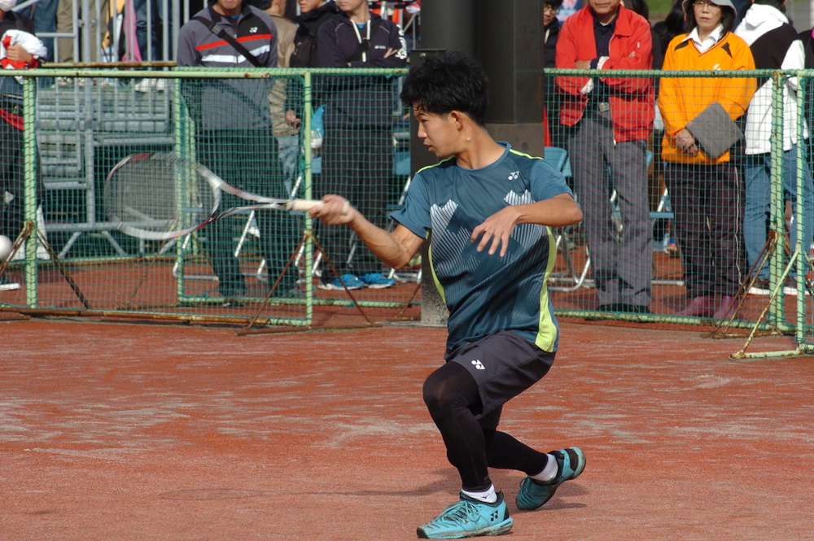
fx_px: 5592
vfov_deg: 5.5
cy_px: 270
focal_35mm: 248
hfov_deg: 8.3
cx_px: 407
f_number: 9
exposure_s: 1/500
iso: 400
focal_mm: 165
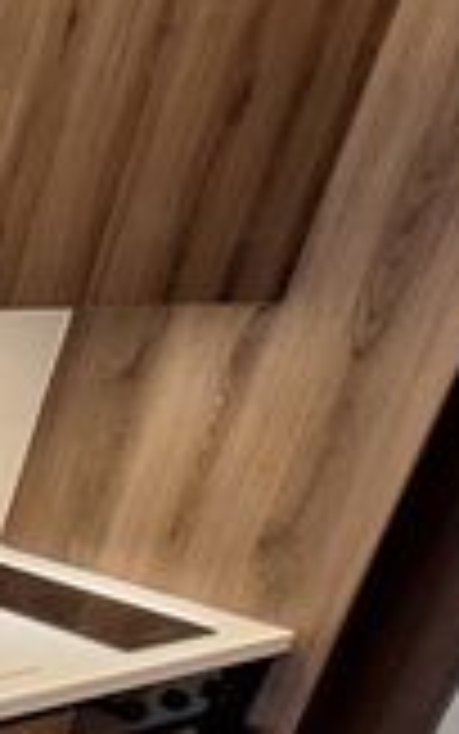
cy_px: 666
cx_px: -770
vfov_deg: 35.2
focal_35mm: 54
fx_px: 1080
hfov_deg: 13.2
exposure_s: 1/40
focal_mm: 1.74
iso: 125
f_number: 2.2
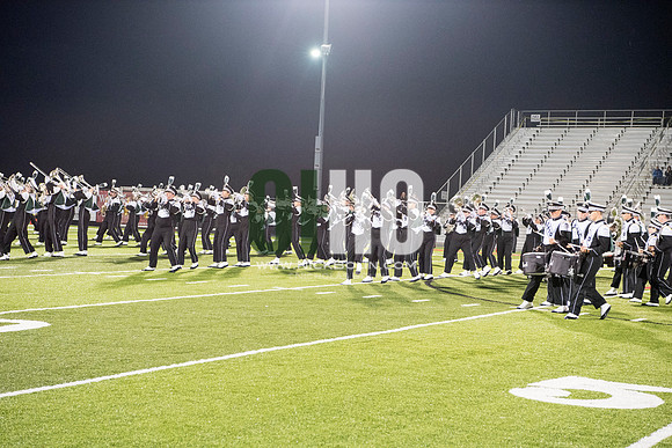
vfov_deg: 19.5
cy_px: 224
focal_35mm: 70
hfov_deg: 28.8
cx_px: 336
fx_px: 1307
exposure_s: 1/200
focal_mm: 70
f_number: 5.6
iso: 5000
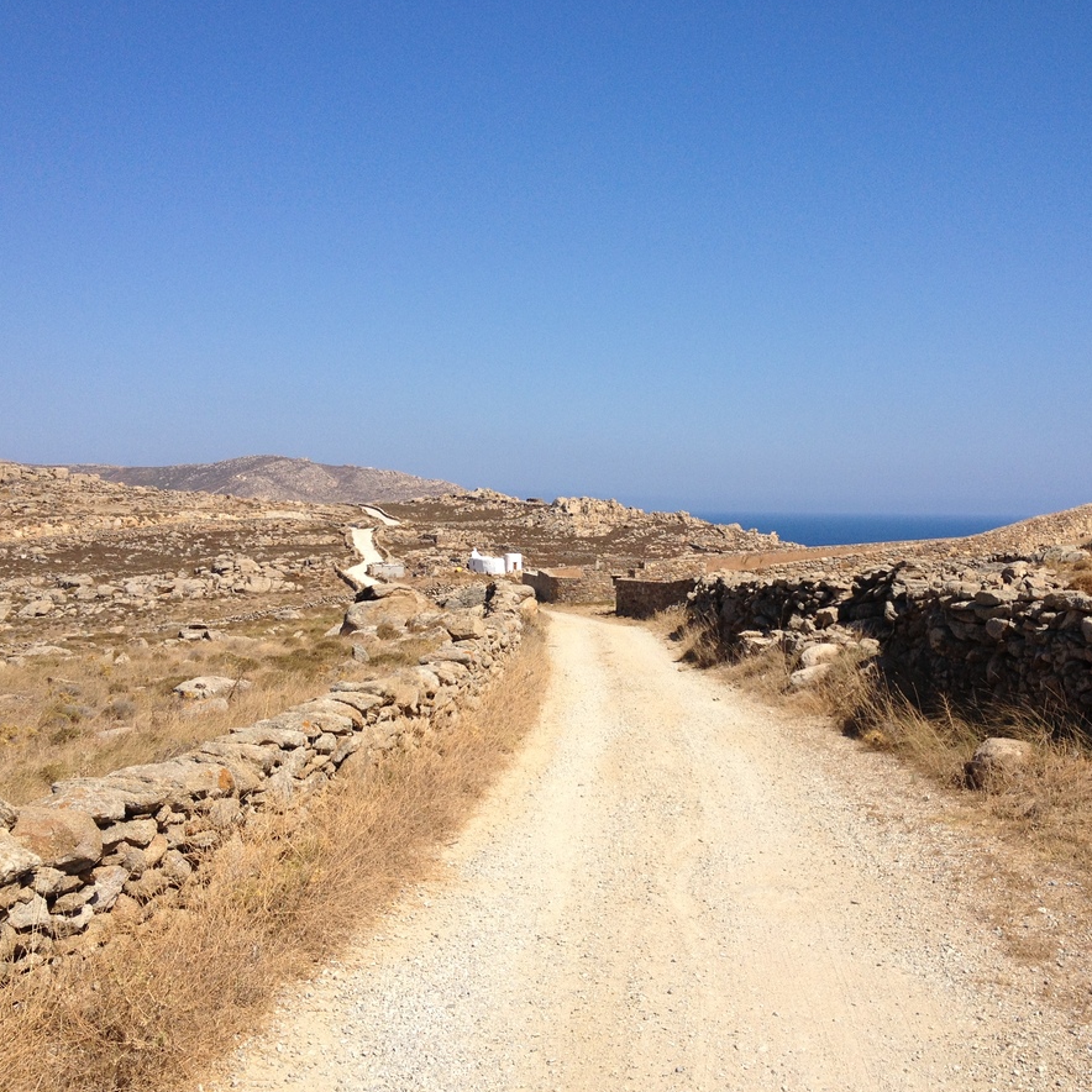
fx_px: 1499
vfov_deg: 40.0
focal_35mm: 42
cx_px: 623
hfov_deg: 39.9
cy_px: 540
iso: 50
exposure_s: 1/2404
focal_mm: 4.28
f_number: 2.4
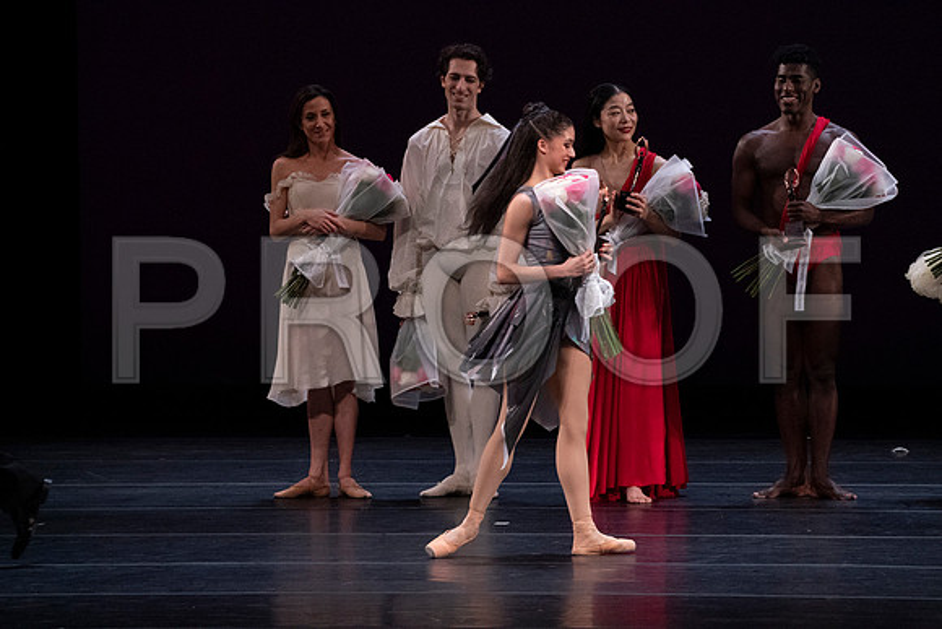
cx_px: 471
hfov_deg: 5.2
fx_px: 10469
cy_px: 314
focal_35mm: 400
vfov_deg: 3.4
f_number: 14
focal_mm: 400
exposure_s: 1/320
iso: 12800
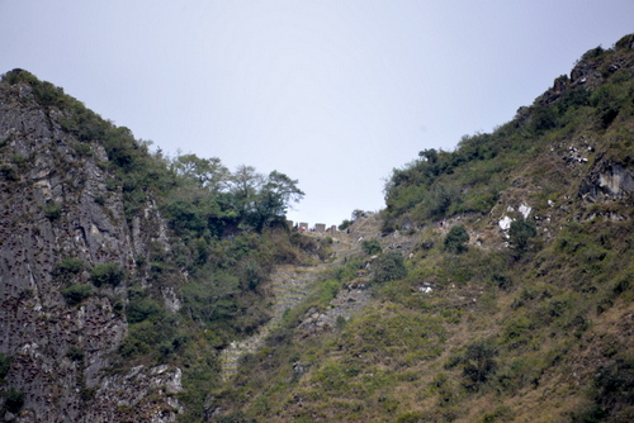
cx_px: 317
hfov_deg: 6.9
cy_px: 212
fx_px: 5286
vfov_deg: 4.6
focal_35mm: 300
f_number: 5.6
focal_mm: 300
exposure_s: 1/500
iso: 200
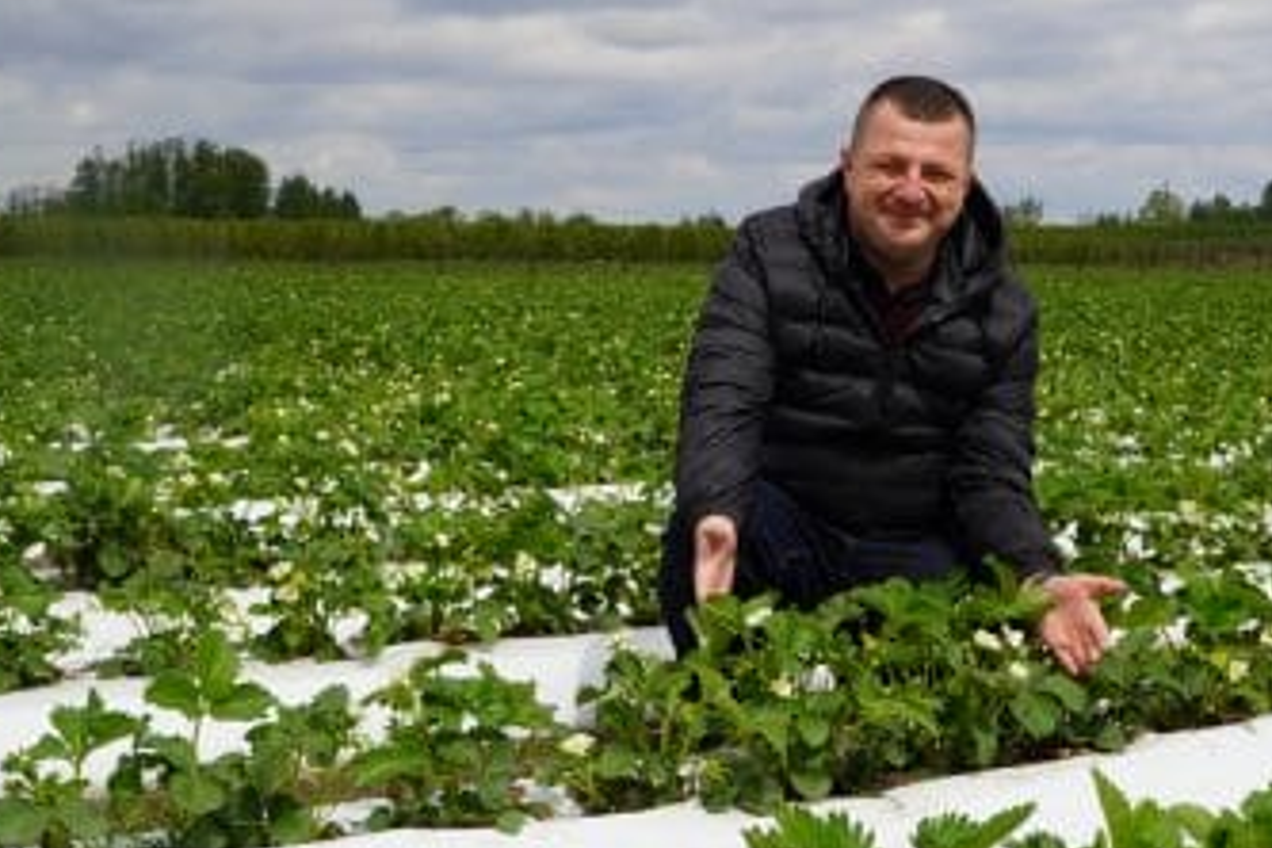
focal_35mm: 63
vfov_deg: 21.6
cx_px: 775
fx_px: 2226
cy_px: 445
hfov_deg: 31.8
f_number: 10
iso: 100
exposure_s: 1/200
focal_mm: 28
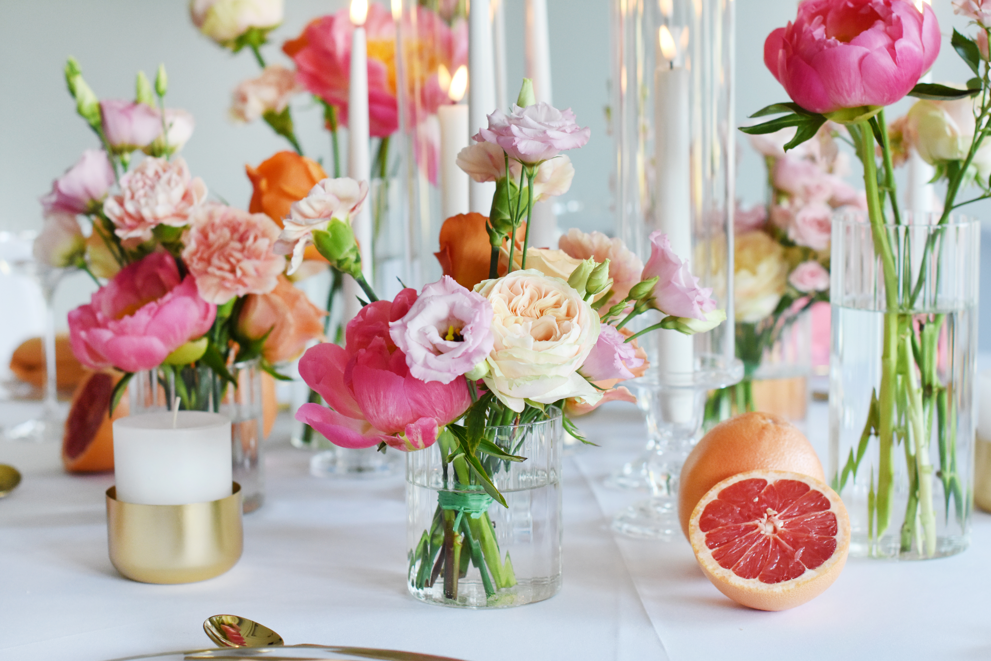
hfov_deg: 27.0
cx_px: 496
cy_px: 330
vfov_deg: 18.2
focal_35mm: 75
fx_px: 2064
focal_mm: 50
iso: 1000
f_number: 3.2
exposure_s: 1/100
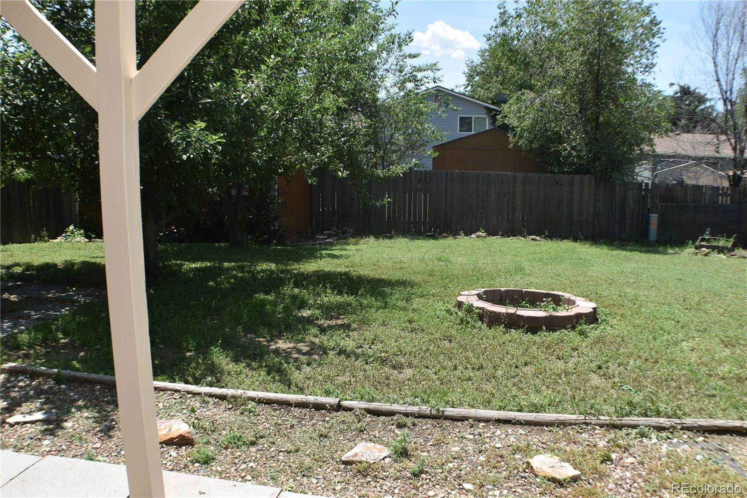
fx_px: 840
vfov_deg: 33.0
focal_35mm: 40
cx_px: 374
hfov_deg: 47.9
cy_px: 249
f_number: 7.1
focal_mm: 27
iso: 100
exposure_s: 1/200
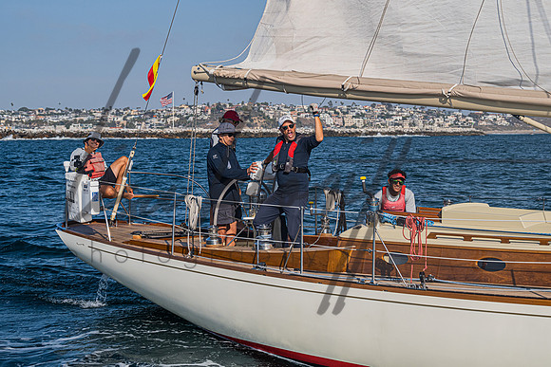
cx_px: 325
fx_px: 1211
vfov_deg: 17.2
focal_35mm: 79
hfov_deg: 25.6
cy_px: 127
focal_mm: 60
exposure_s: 1/1600
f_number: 6.3
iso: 400
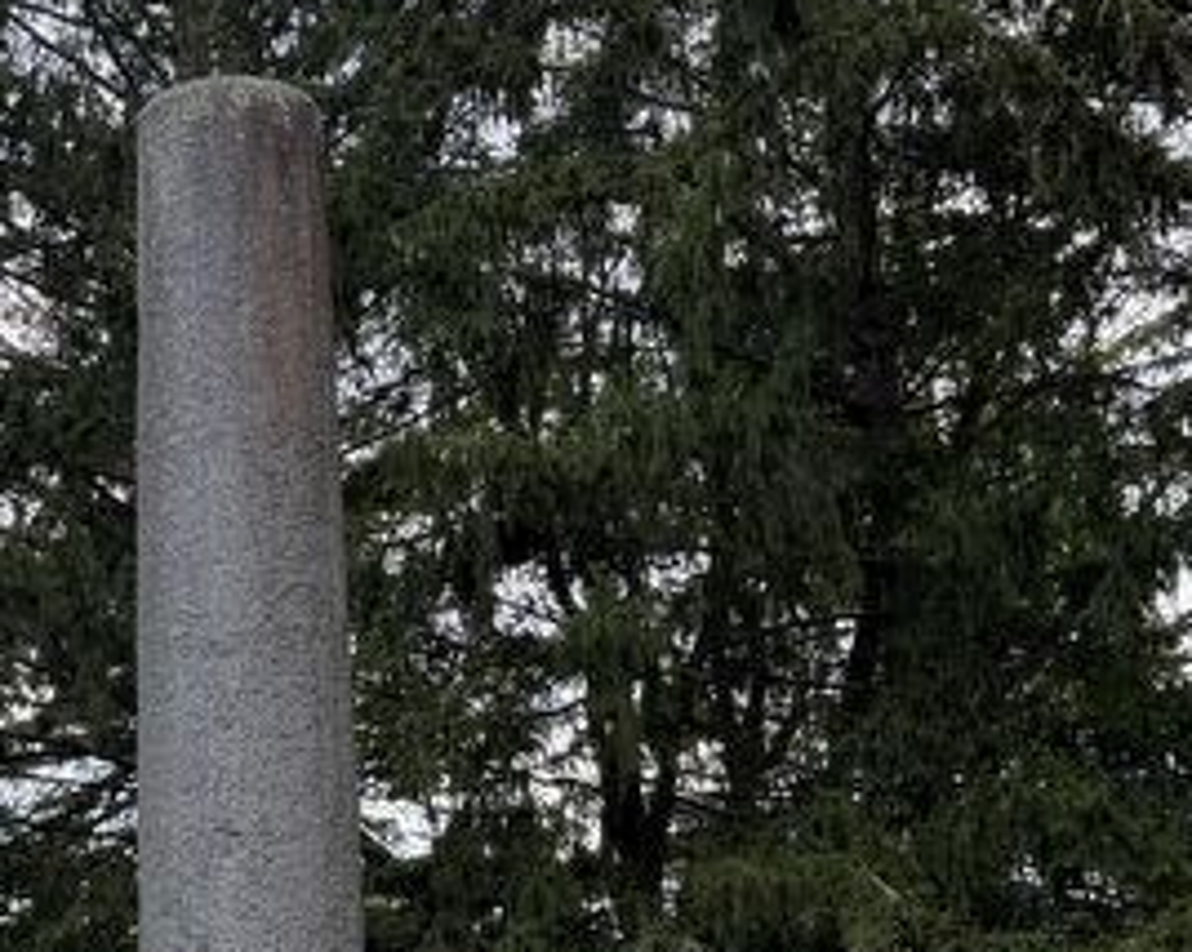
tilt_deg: +17.6
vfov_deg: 21.8
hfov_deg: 26.7
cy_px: 592
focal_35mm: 70
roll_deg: +1.8
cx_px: 262
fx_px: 2468
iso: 100
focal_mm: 6.76
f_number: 1.78
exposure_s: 1/660
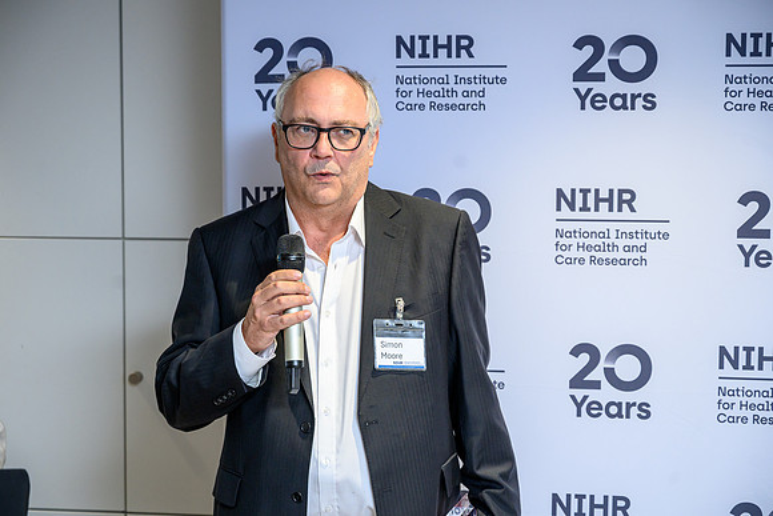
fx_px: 1534
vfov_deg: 19.1
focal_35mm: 71
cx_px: 386
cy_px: 258
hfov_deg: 28.3
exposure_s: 1/200
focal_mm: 70
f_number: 4.5
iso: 1250
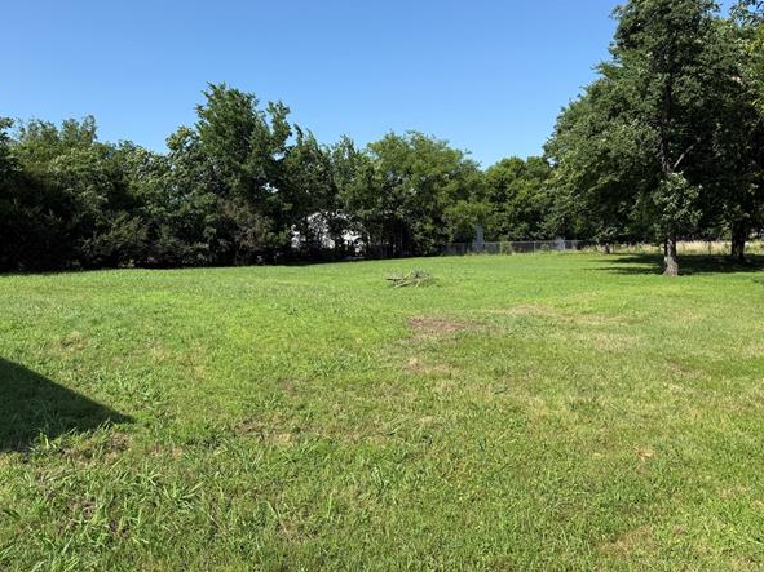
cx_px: 381
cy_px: 266
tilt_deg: -2.5
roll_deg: +2.9
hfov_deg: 67.3
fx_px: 574
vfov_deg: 53.0
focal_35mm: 26
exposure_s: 1/3279
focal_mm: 6.76
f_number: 1.78
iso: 80
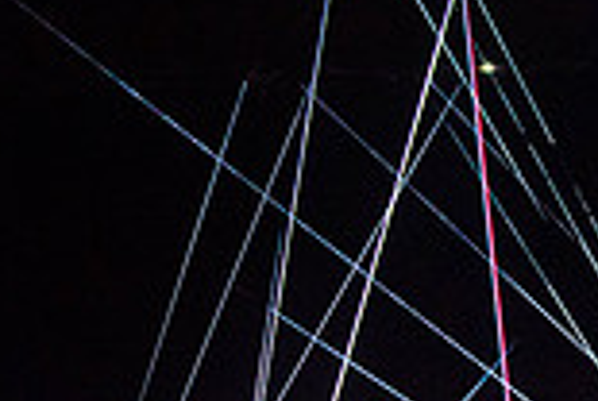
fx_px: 4427
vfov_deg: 5.1
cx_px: 459
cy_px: 657
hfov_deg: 7.7
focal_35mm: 266
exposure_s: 1/250
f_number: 5.6
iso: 8000
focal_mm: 70
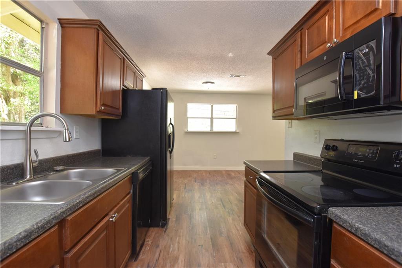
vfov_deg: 77.3
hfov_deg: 100.4
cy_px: 134
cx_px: 201
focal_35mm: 15
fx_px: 167
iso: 800
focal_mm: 10
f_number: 4.5
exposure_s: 1/80
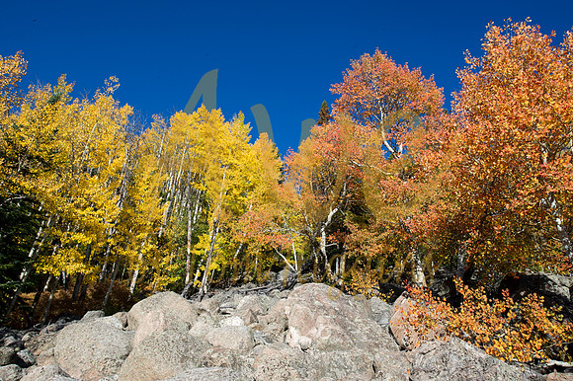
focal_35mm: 24
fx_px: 382
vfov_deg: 53.1
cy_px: 190
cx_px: 286
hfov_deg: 73.8
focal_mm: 24
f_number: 16
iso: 200
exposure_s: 1/100
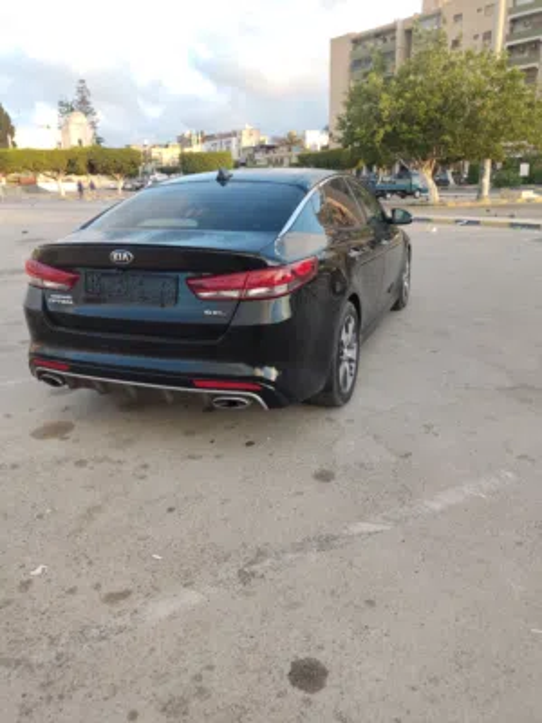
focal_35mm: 25
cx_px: 271
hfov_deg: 54.9
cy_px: 362
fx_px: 522
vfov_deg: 69.4
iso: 50
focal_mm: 4.71
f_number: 1.79
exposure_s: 1/100
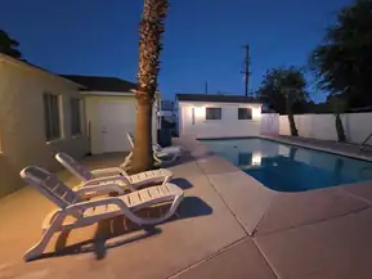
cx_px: 247
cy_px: 132
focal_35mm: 18
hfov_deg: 84.8
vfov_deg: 71.6
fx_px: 194
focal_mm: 2.2
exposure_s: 1/24
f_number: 1.9
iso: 800
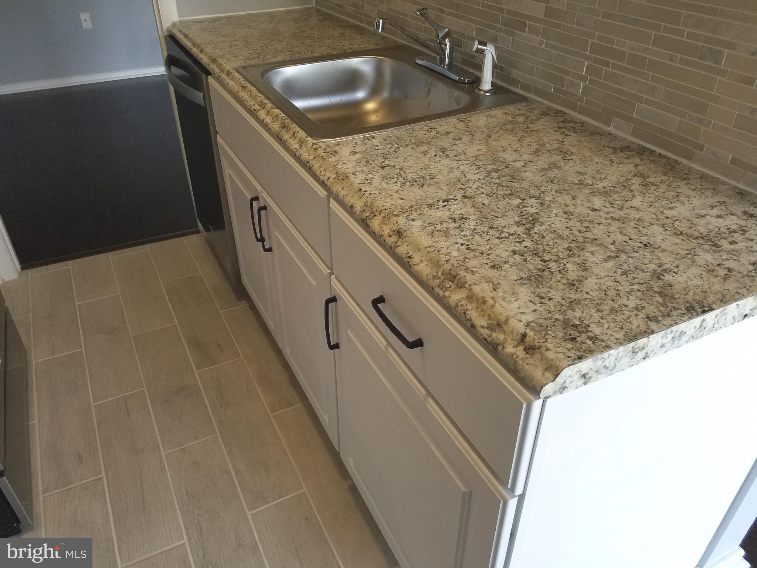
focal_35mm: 26
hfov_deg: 67.3
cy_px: 284
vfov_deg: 53.1
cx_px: 378
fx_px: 569
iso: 125
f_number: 1.7
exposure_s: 1/60
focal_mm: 4.2
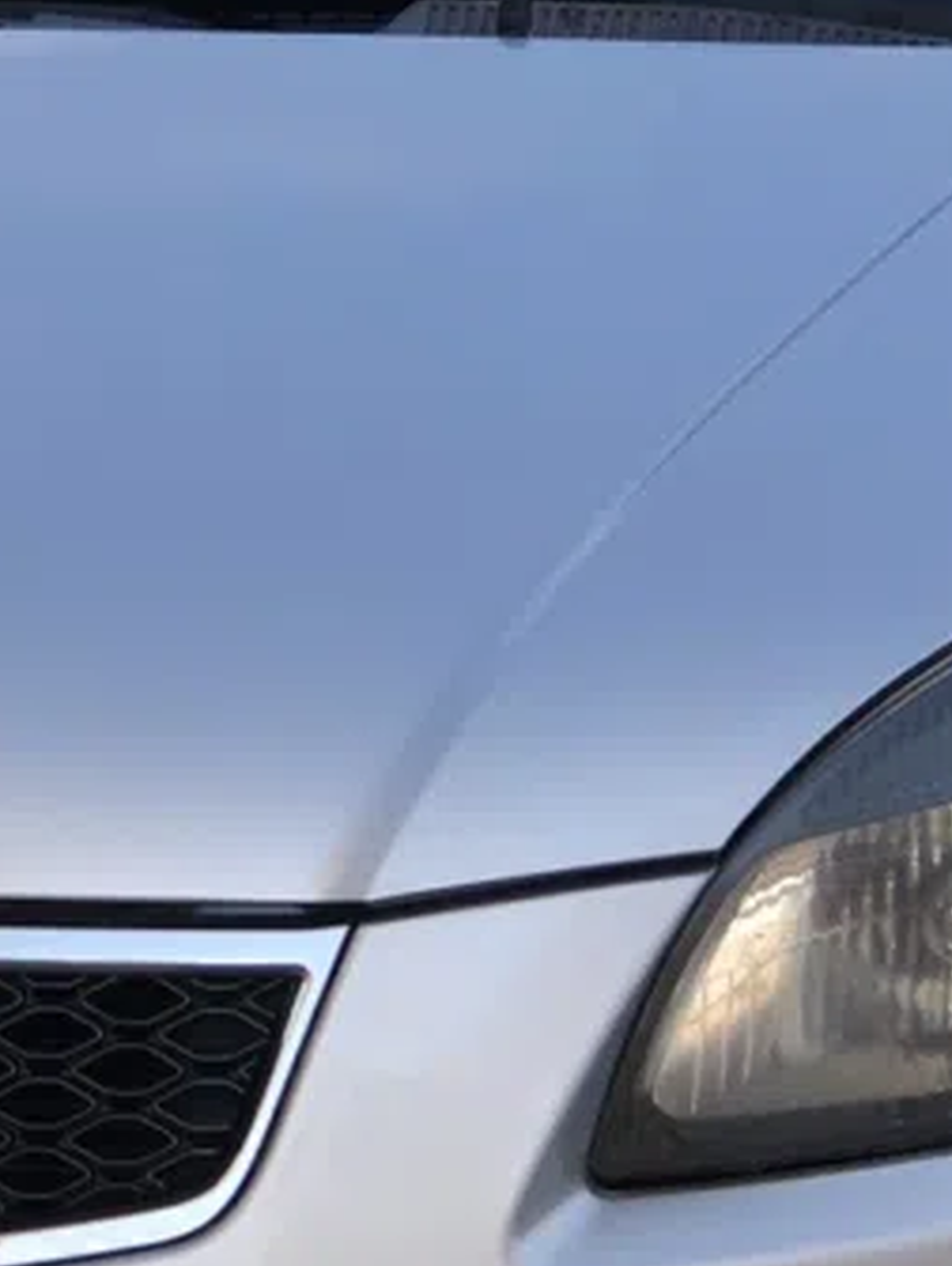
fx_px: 8491
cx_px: 42
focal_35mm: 232
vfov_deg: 8.5
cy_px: 338
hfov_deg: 6.4
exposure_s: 1/695
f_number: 2.8
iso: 20
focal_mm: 6.6
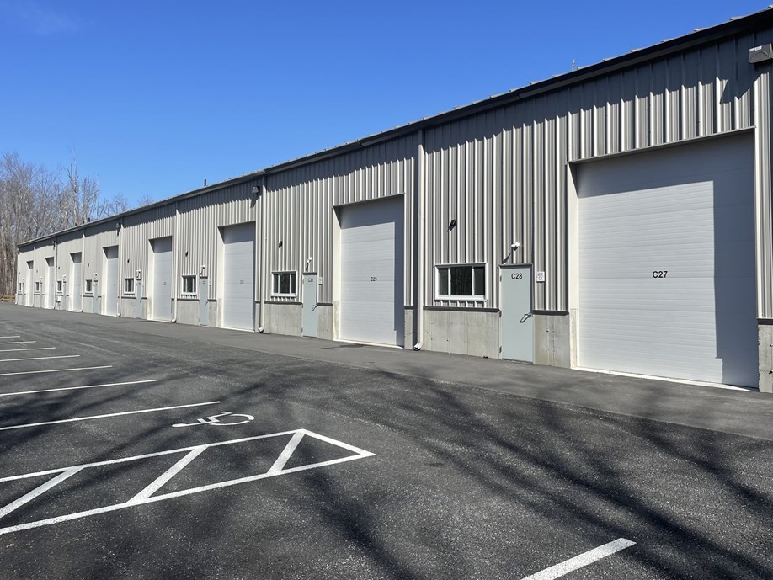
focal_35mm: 29
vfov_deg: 48.2
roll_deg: -1.0
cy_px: 273
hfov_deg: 61.6
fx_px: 648
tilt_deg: +3.3
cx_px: 391
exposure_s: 1/4000
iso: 32
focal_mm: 4.2
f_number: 1.6
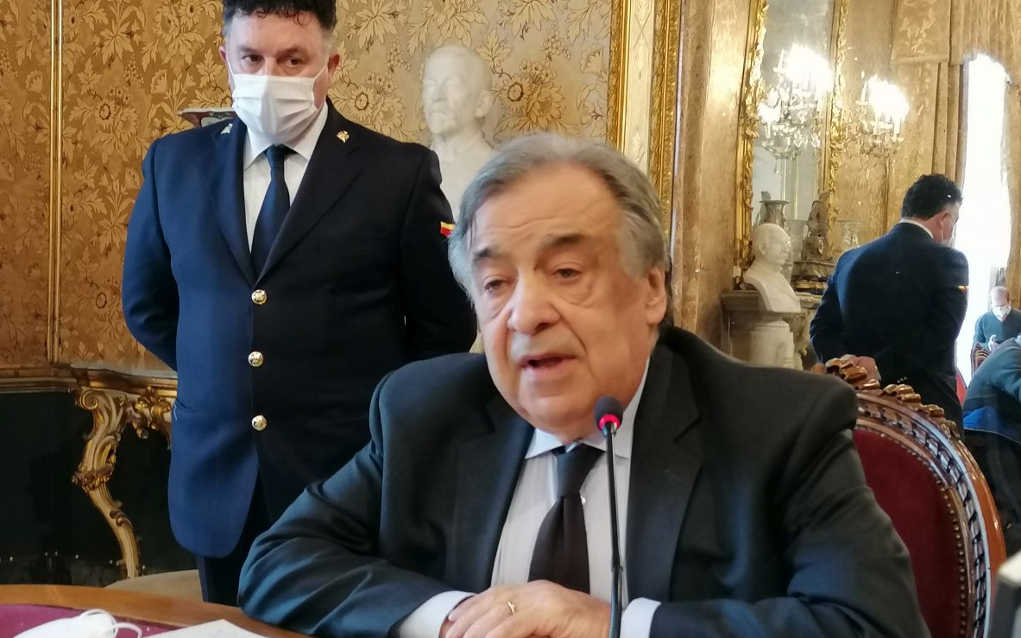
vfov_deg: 22.7
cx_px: 510
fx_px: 1586
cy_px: 382
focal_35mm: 57
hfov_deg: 35.7
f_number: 1.8
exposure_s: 1/25
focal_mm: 4.75
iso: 400
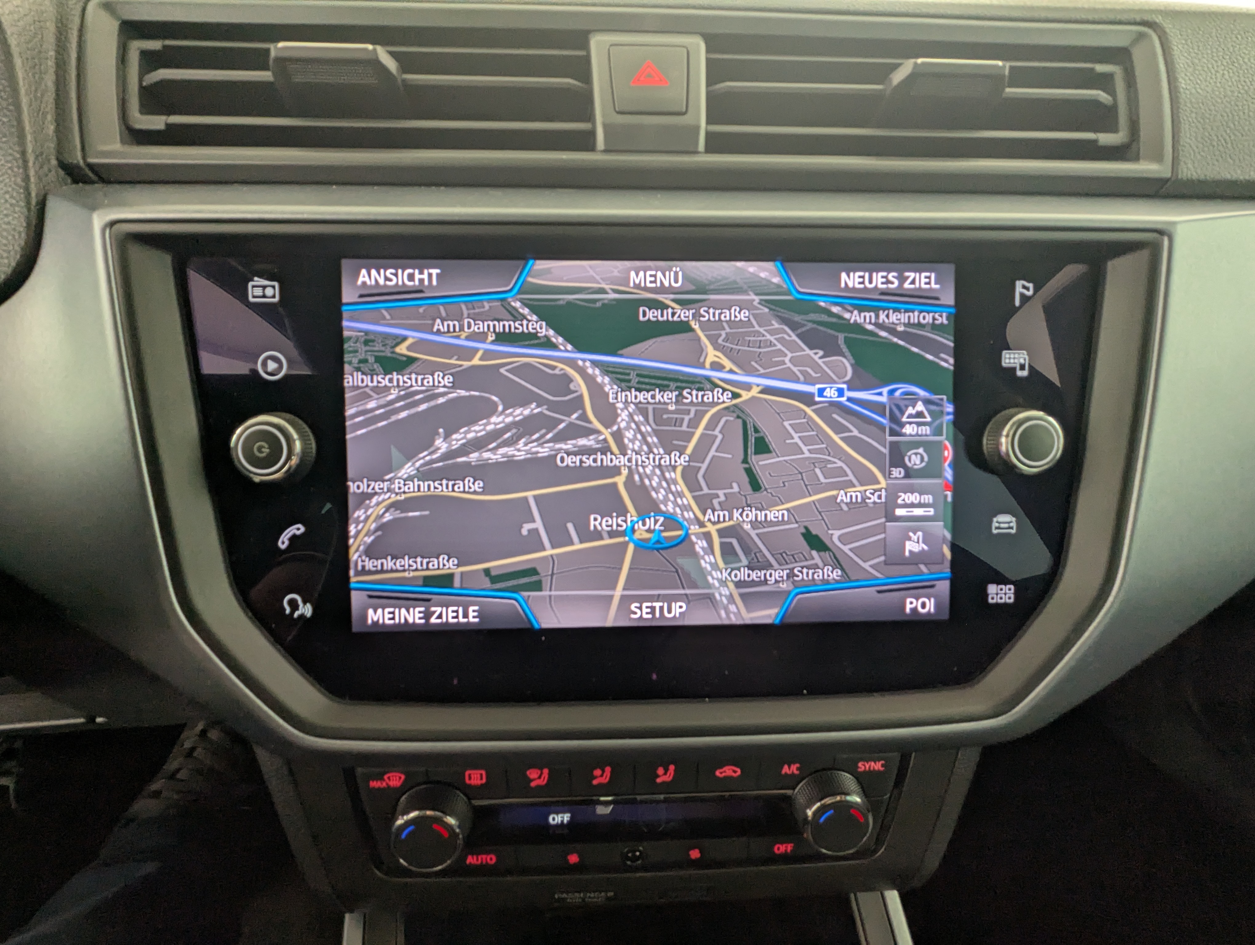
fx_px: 581
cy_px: 472
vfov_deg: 78.2
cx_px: 628
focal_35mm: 16
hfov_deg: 94.4
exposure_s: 1/85
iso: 165
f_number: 2.2
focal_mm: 2.35
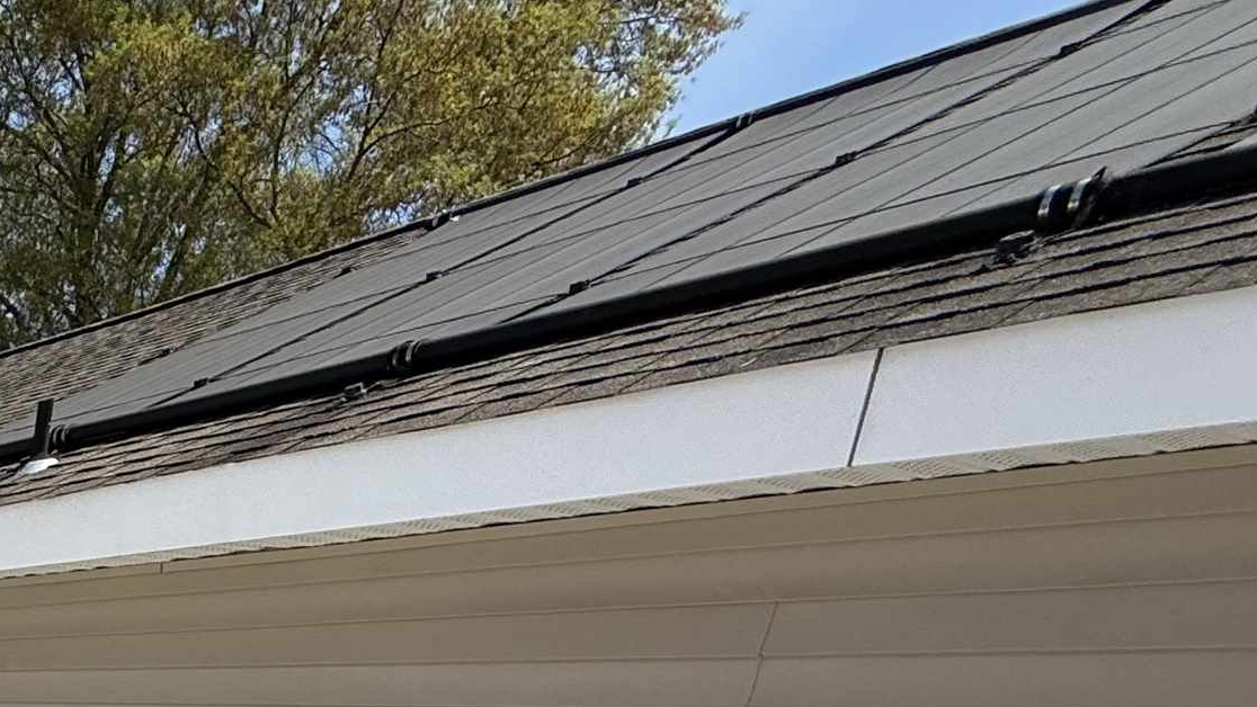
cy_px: 1118
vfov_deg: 22.3
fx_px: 1400
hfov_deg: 34.1
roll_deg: -0.7
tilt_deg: -16.2
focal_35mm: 42
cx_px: -389
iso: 50
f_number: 2.2
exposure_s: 1/2611
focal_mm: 2.22
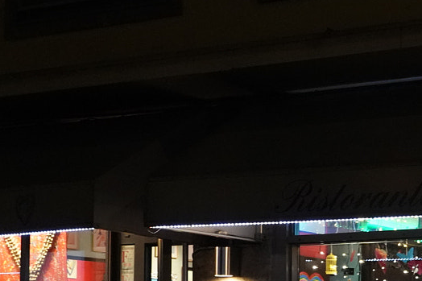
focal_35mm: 113
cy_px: 291
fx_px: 1324
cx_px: 372
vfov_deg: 12.0
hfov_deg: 17.9
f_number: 4
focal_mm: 37
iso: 6400
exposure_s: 1/60
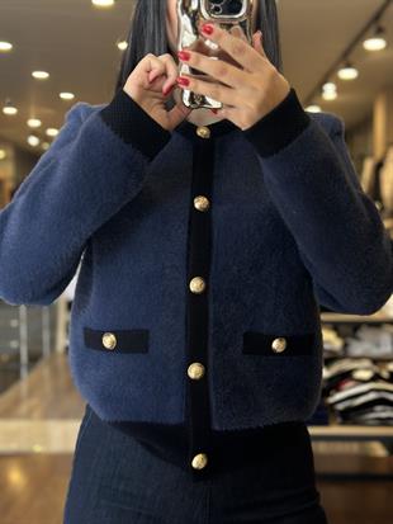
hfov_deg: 30.3
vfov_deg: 39.6
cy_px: 262
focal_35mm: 48
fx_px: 726
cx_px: 196
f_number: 1.78
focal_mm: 6.86
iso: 125
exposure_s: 1/88
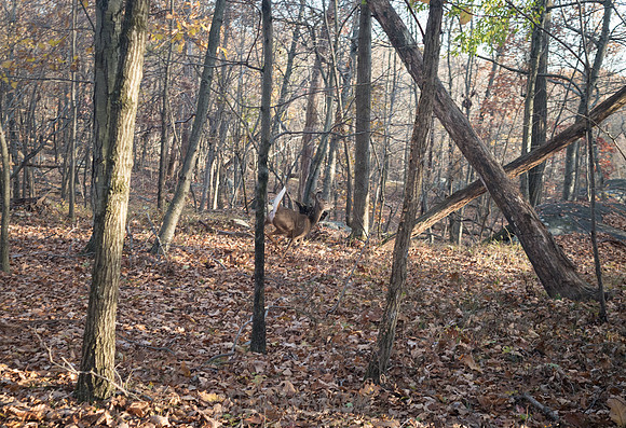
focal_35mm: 51
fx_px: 887
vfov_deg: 27.2
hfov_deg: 38.8
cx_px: 261
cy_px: 236
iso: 500
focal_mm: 35
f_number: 4
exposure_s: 1/160
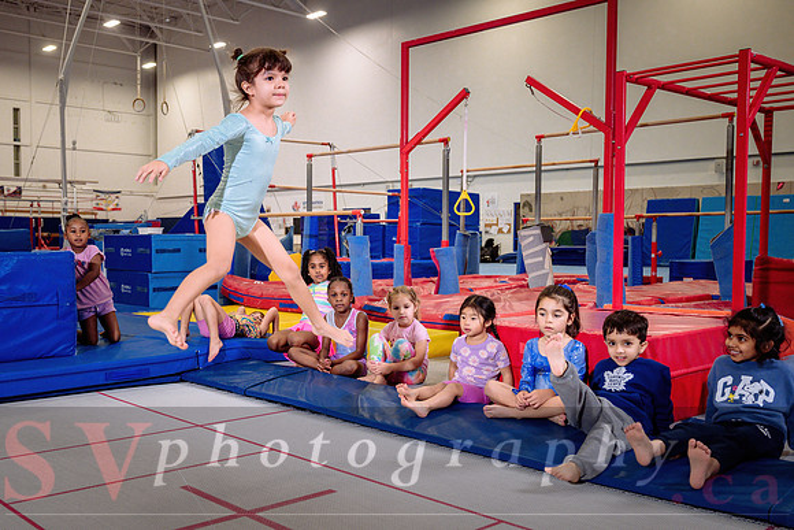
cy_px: 297
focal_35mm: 37
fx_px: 821
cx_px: 301
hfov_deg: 51.1
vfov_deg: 35.7
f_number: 3.5
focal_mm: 30
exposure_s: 1/400
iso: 1600
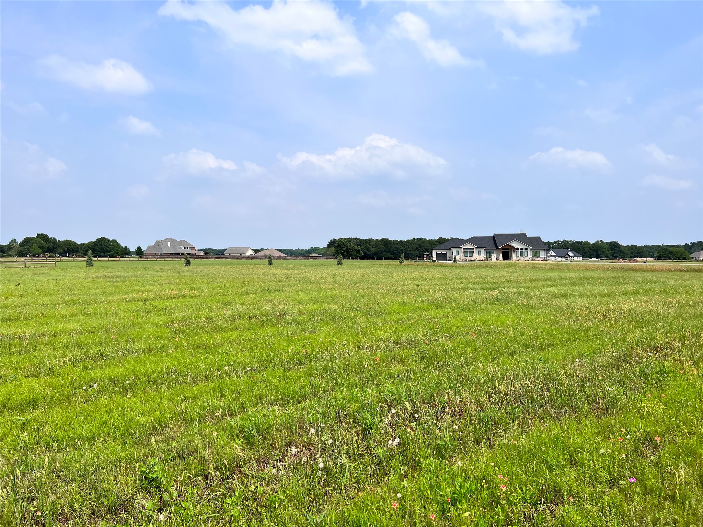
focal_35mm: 26
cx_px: 352
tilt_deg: -0.1
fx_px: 528
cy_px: 264
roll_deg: -1.1
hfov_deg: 67.3
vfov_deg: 53.1
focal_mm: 5.7
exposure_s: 1/6993
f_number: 1.5
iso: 50
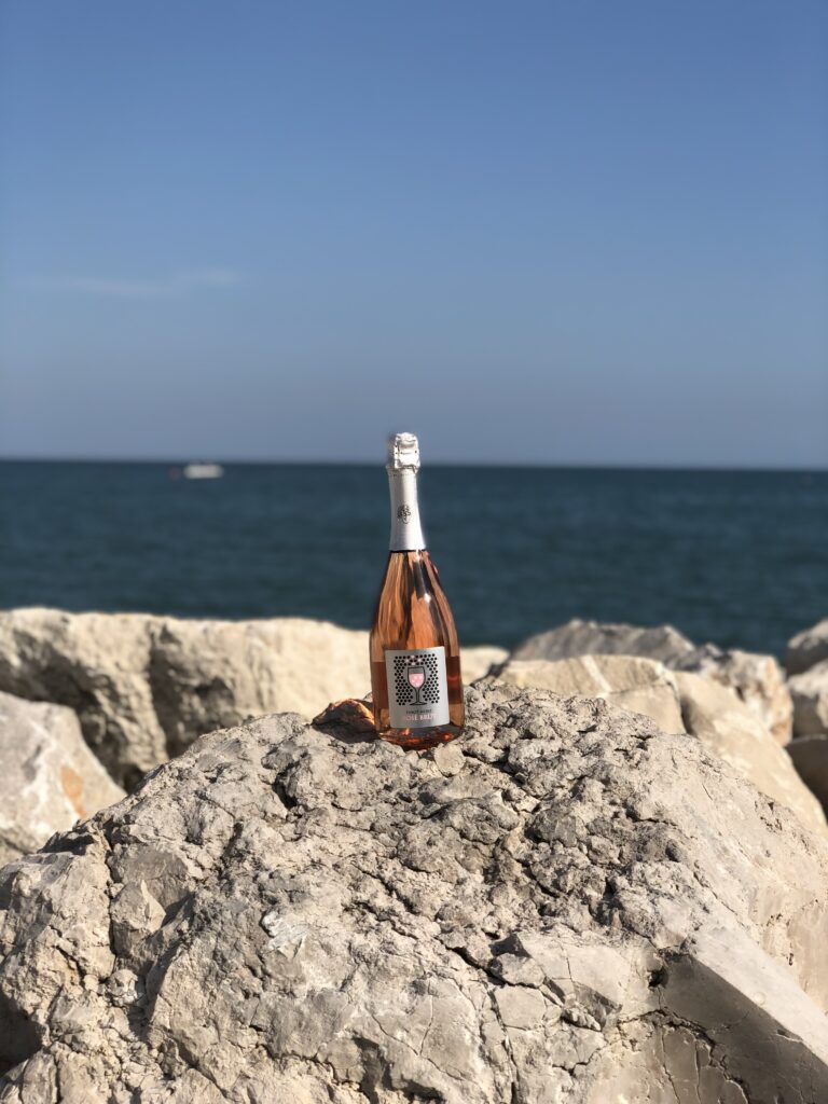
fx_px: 1658
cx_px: 414
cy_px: 552
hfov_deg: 28.0
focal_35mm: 52
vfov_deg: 36.8
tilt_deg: -2.9
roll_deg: -0.7
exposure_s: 1/1675
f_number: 2.4
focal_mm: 6
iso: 16
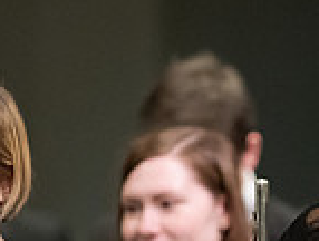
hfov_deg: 1.7
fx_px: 10781
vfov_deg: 1.3
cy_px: 180
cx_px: 448
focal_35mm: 1167
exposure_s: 1/250
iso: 4000
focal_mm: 300
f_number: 4
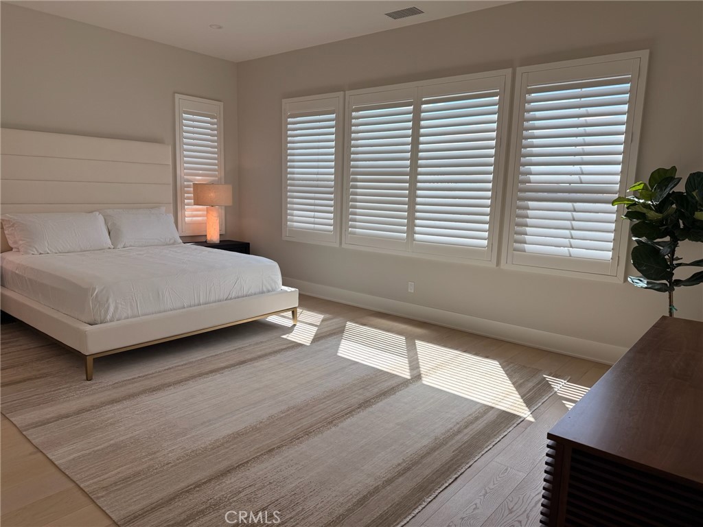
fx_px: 487
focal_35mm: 24
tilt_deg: -7.9
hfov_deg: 71.6
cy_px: 264
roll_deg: -2.0
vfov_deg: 56.8
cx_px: 352
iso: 80
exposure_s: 1/1005
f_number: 1.78
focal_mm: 6.76
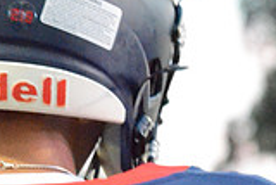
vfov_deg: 3.6
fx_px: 2908
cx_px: 72
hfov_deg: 5.4
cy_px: 462
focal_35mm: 379
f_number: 4.5
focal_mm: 70
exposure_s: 1/100
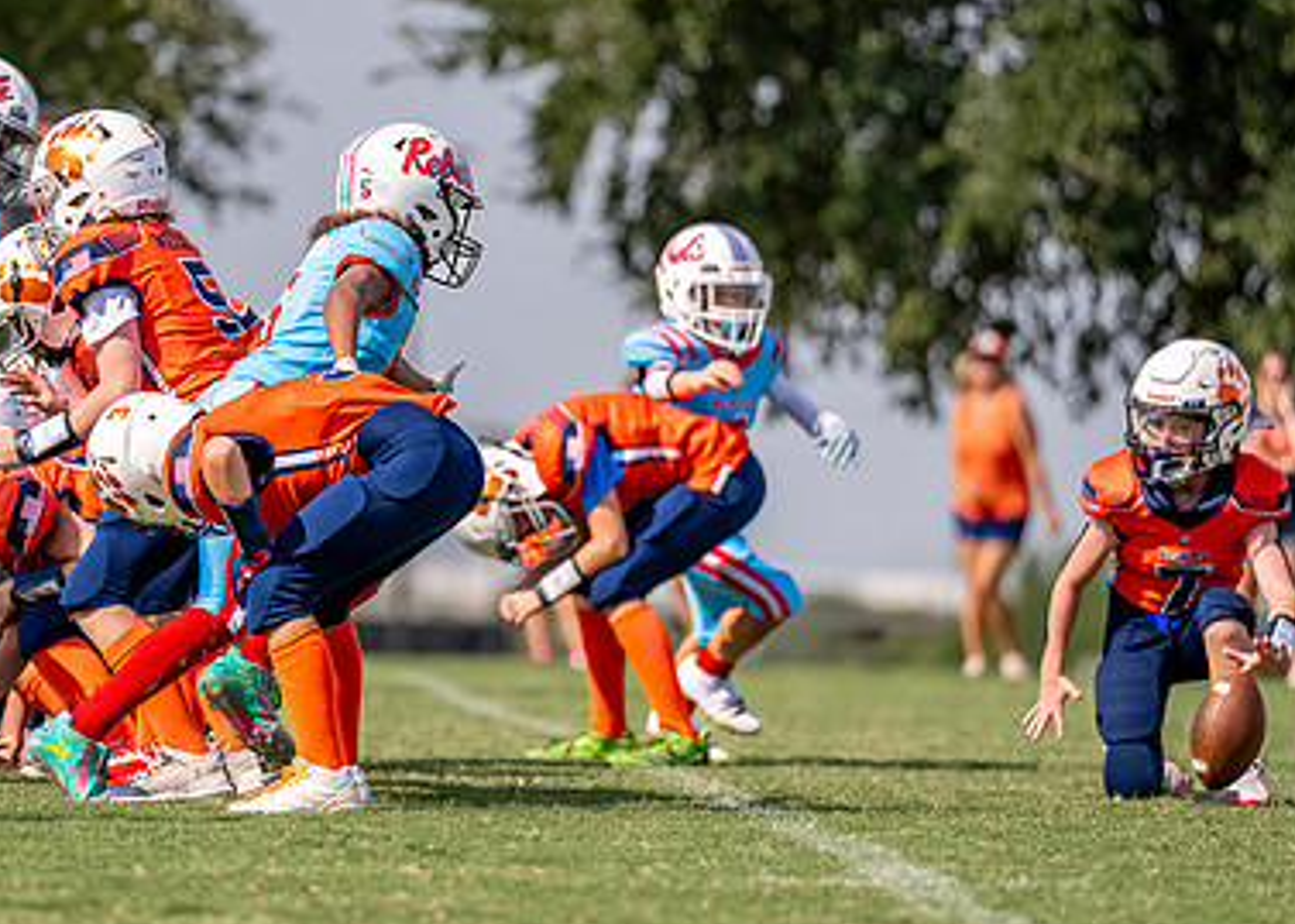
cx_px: 408
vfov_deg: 4.4
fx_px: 12022
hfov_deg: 6.2
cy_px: 370
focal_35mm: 327
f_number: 2.8
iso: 125
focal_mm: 200
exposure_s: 1/3200
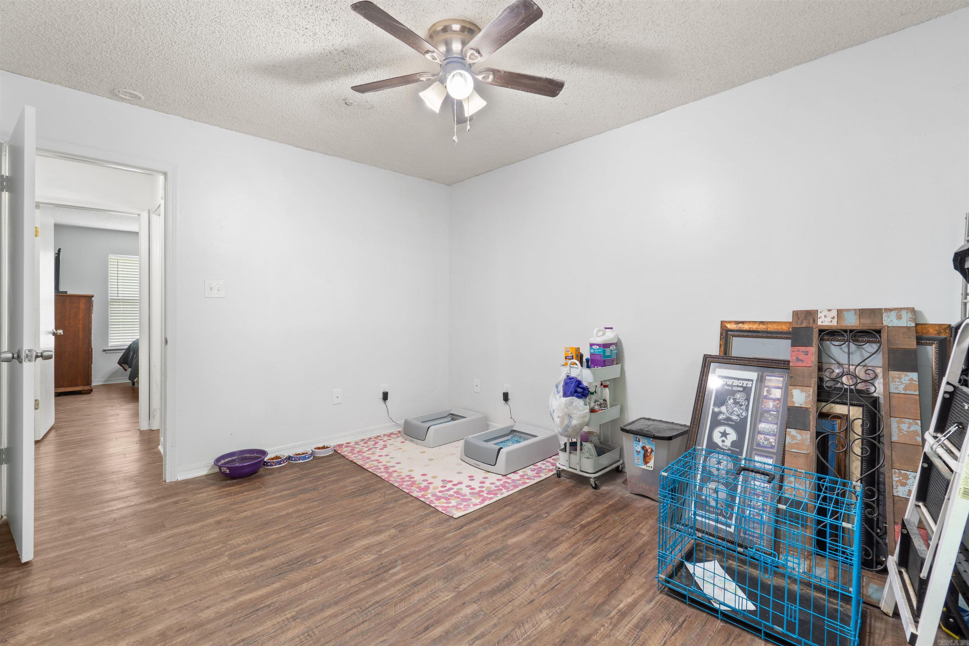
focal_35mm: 15
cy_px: 323
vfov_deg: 77.3
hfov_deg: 100.4
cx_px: 484
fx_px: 404
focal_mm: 10
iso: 100
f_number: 8
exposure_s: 2.5
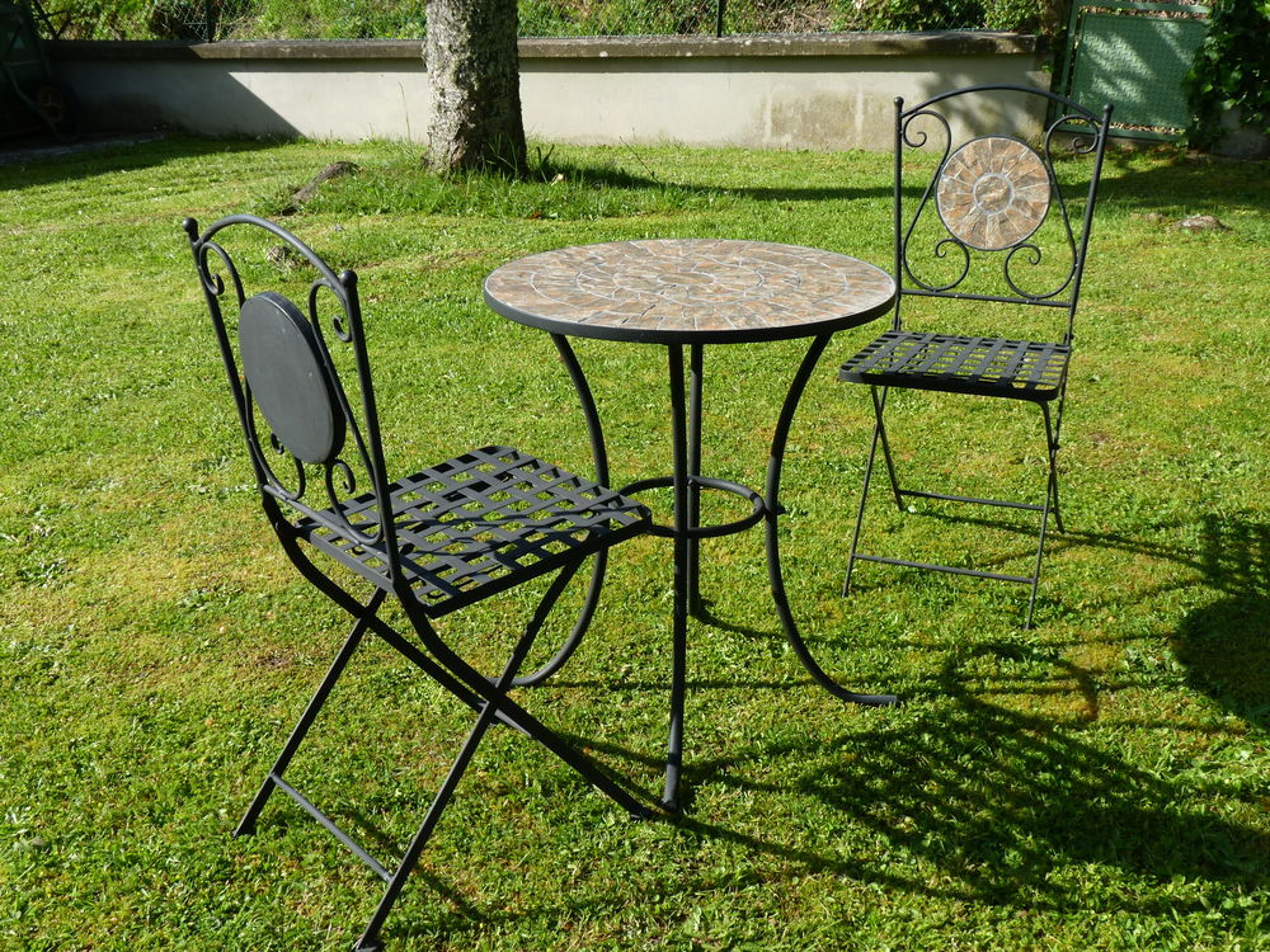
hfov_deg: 44.8
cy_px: 476
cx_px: 635
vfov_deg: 34.3
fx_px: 1541
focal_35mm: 42
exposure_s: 1/250
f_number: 4.5
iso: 80
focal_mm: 7.4
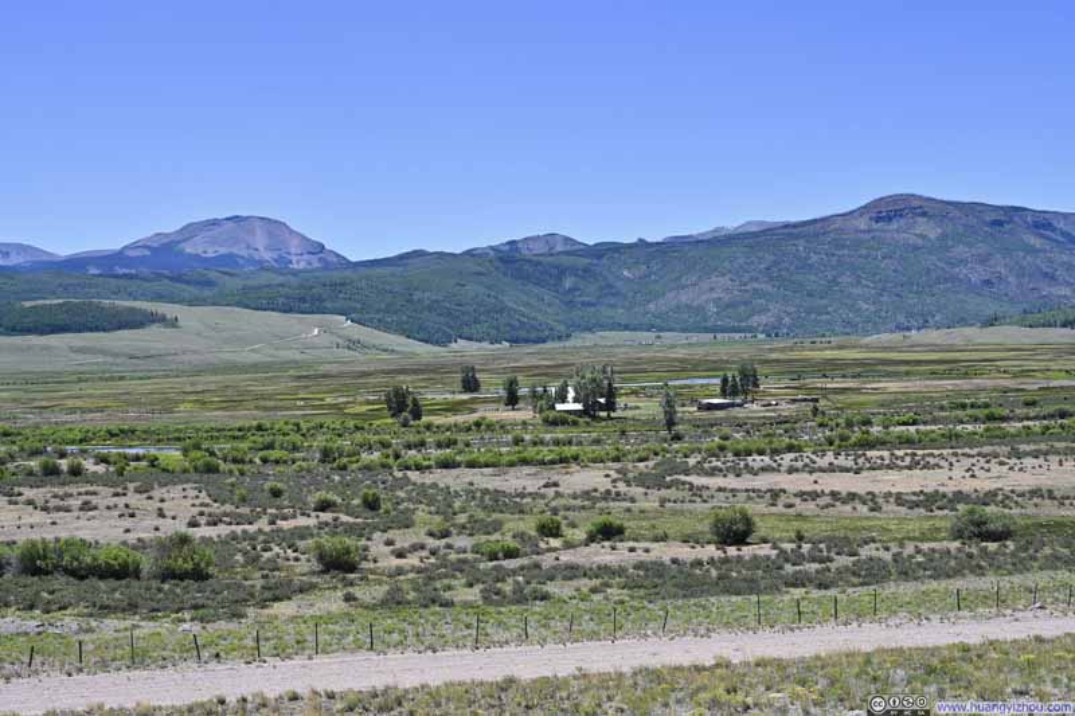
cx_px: 538
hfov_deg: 41.1
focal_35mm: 48
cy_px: 358
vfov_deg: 28.1
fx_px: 1433
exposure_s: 1/250
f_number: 8
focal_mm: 48
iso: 64
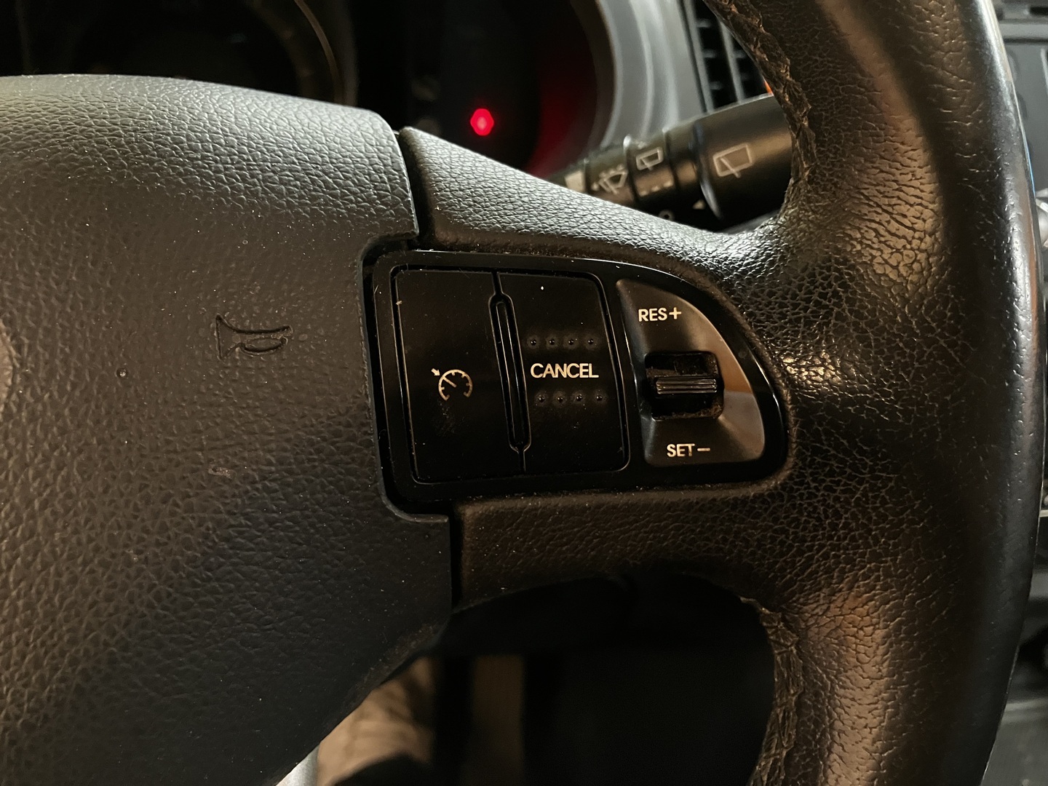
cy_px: 393
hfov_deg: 63.4
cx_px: 524
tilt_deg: -29.8
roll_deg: -2.6
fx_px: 848
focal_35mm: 28
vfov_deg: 49.7
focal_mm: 3.99
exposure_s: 1/25
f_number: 1.8
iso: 500
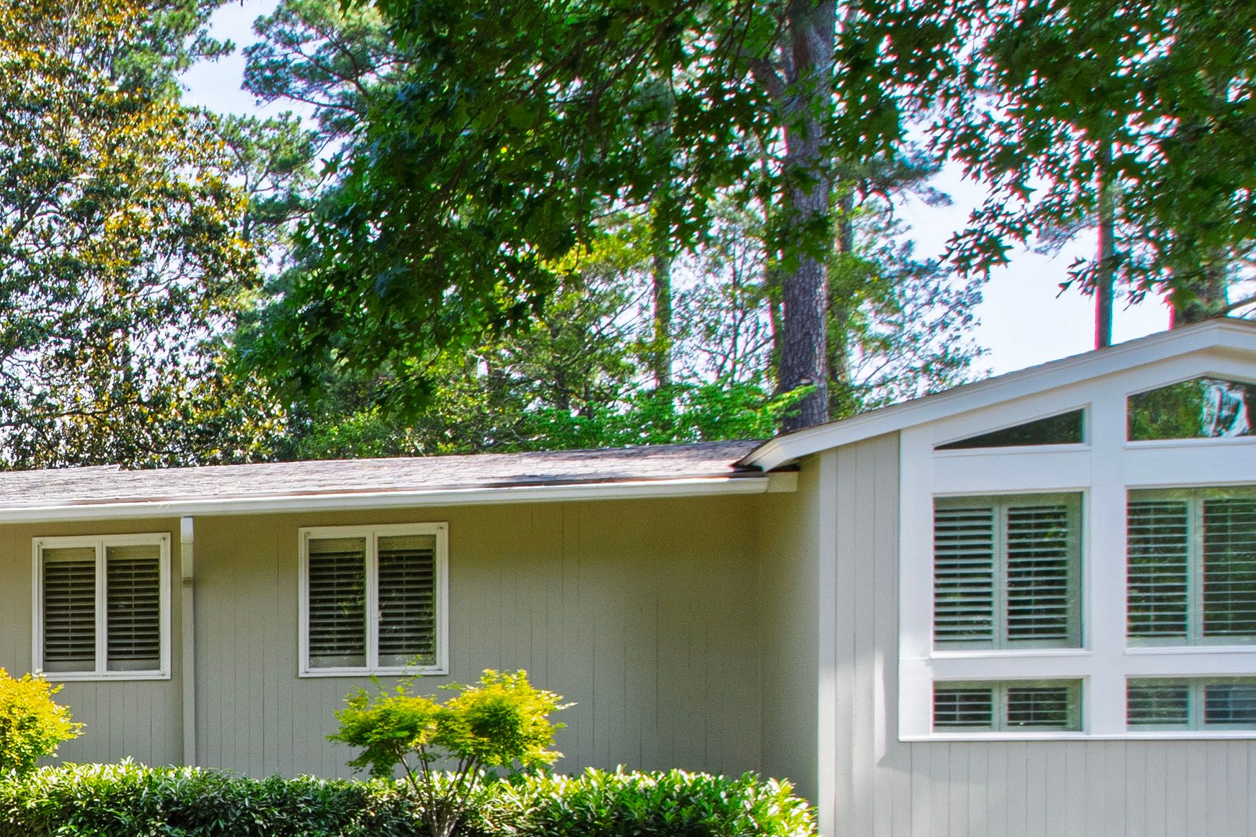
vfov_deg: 27.4
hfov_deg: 34.5
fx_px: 1604
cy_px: 852
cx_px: -237
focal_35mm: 46
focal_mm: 10
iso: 100
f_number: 8
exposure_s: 1/80
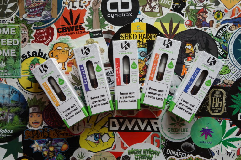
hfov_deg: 53.2
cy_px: 80
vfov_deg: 36.8
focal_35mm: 36
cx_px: 120
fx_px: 241
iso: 400
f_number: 5
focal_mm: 24
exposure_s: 1/125
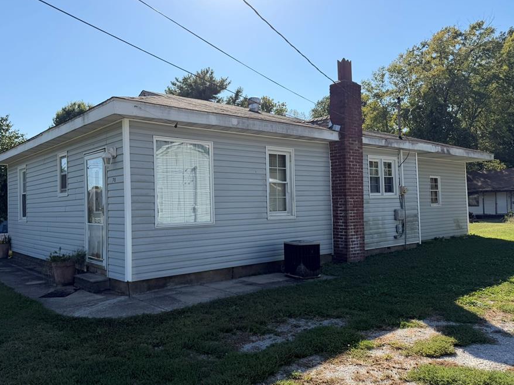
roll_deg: +2.0
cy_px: 192
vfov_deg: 49.7
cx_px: 229
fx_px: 416
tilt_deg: +0.8
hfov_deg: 63.3
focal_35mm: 28
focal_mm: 6.76
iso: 80
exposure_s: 1/4405
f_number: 1.78
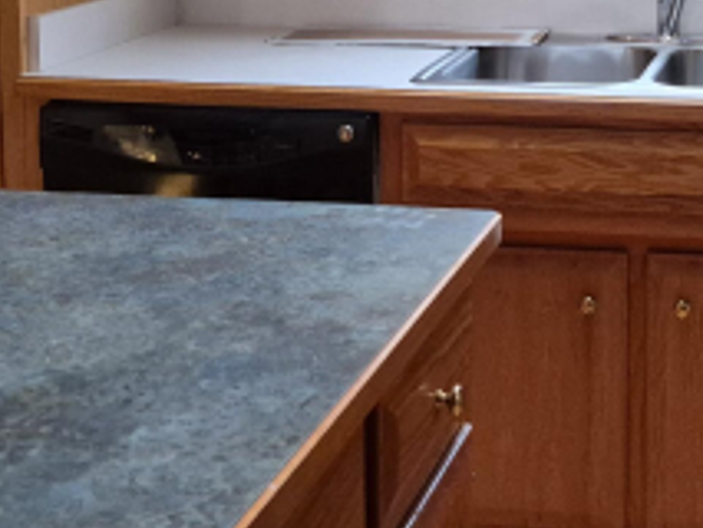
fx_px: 1463
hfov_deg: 26.1
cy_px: -36
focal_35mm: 72
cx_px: 642
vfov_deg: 19.7
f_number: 1.8
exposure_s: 1/120
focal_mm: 5.4
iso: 1000
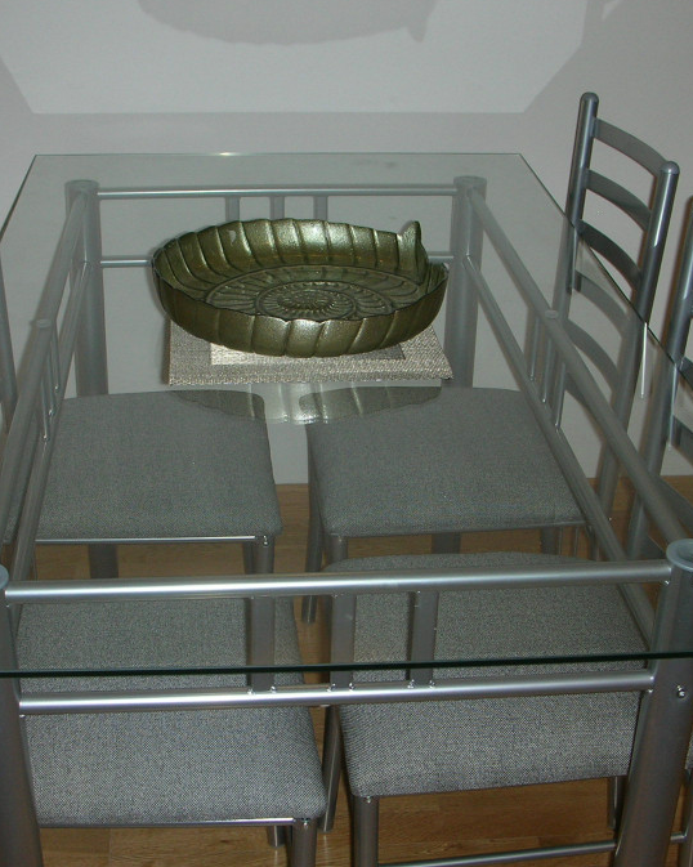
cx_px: 298
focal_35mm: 52
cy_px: 455
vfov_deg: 36.0
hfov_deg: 29.1
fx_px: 1334
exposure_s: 1/60.1
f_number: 3
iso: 56
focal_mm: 5.8
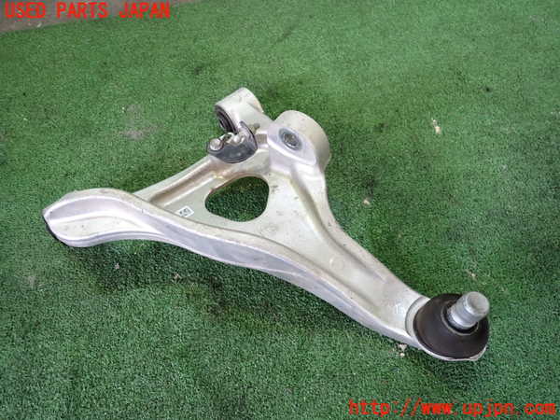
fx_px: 404
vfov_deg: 54.9
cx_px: 280
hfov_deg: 69.4
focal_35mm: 25
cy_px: 210
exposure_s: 1/30
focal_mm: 4.5
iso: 250
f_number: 2
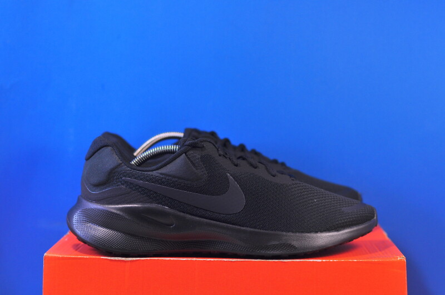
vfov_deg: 18.1
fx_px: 926
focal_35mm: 75
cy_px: 148
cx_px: 222
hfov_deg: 27.0
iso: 250
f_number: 2.8
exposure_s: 1/250
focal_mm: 50
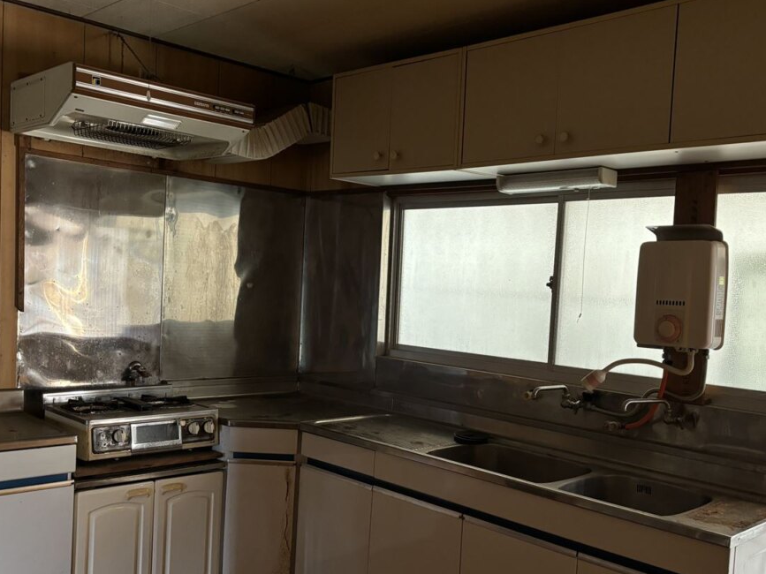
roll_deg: -2.9
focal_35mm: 36
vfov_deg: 39.5
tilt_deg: -3.9
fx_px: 797
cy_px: 336
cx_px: 435
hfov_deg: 51.2
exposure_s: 1/60
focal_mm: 5.96
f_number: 1.6
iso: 320
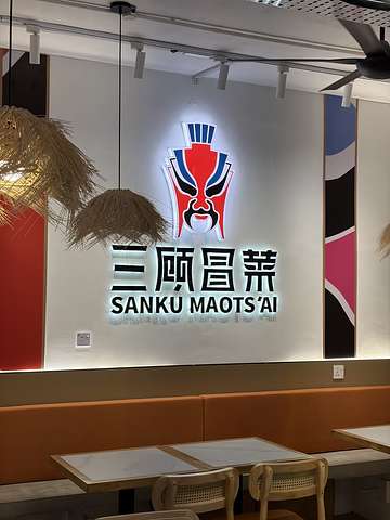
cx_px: 195
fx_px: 781
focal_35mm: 52
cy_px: 260
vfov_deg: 36.8
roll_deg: +0.2
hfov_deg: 28.0
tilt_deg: +1.8
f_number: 1.6
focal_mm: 5.96
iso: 25
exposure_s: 1/157
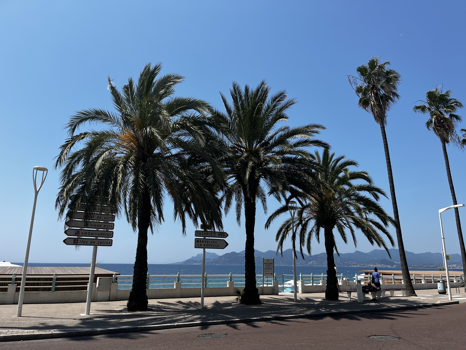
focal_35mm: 26
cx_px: 233
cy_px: 175
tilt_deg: +13.9
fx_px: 350
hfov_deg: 67.3
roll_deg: +0.3
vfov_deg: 53.1
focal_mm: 5.1
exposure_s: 1/4310
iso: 50
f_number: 1.6
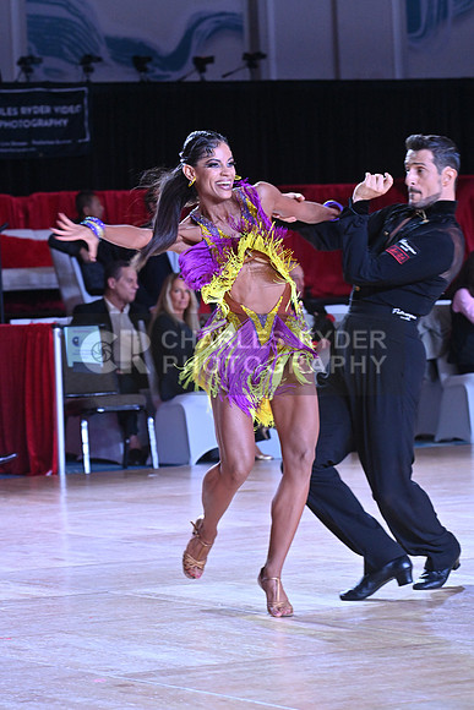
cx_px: 237
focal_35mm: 165
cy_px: 355
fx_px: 3257
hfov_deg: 8.3
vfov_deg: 12.4
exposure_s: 1/400
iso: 4000
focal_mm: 165
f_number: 8
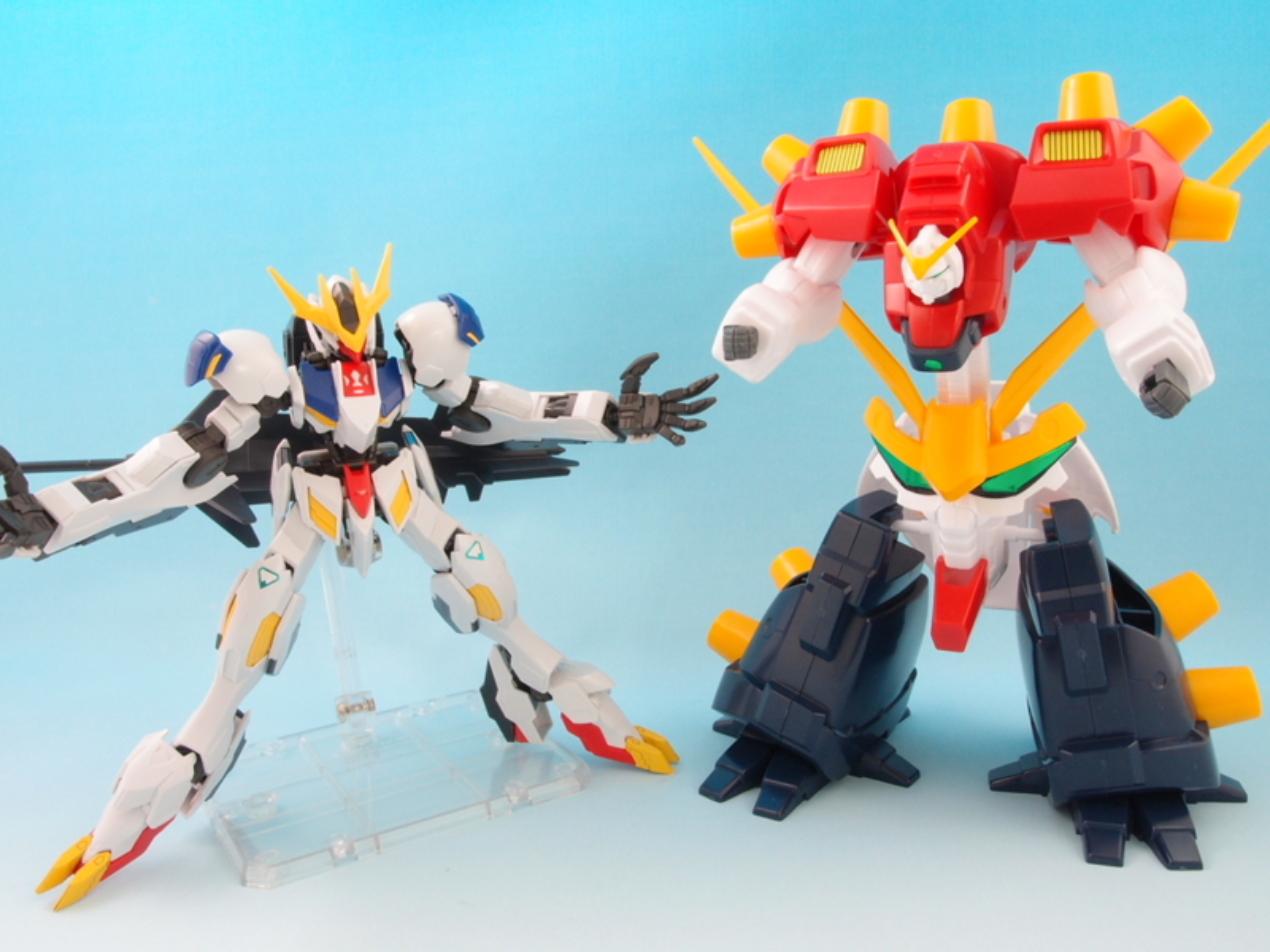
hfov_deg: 60.0
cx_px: 635
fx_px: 1101
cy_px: 476
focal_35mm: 30
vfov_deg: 46.8
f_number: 8
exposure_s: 1
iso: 100
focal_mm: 6.48
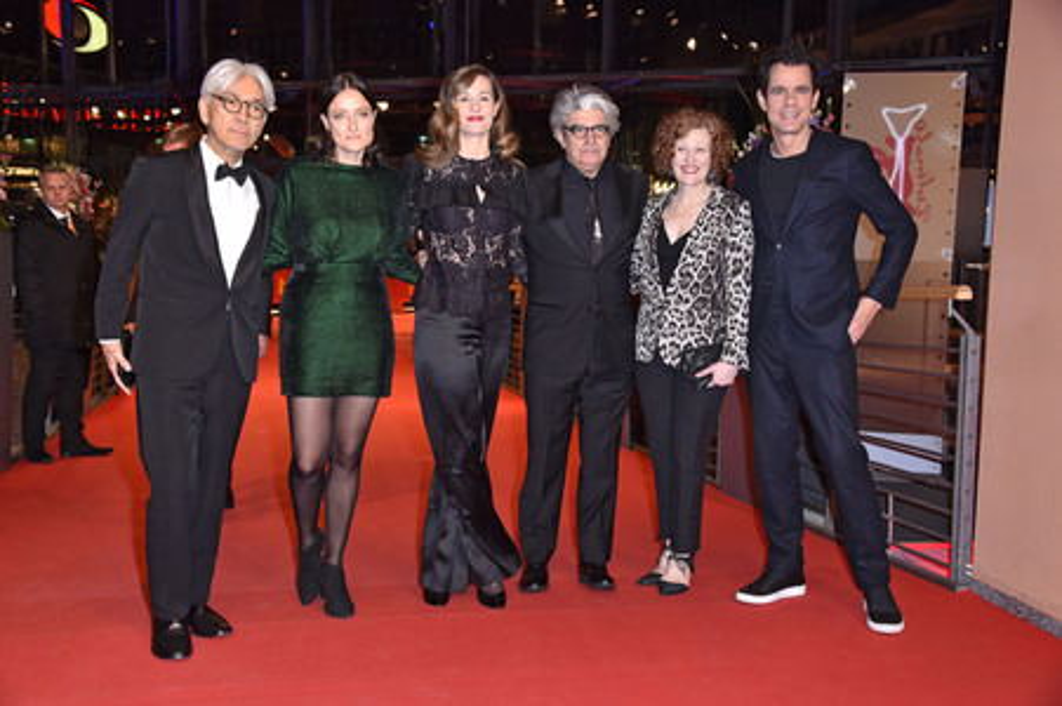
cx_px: 531
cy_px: 353
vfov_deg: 33.4
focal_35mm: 40
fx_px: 1179
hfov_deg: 48.5
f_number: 5.6
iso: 1600
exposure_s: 1/250
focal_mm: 40
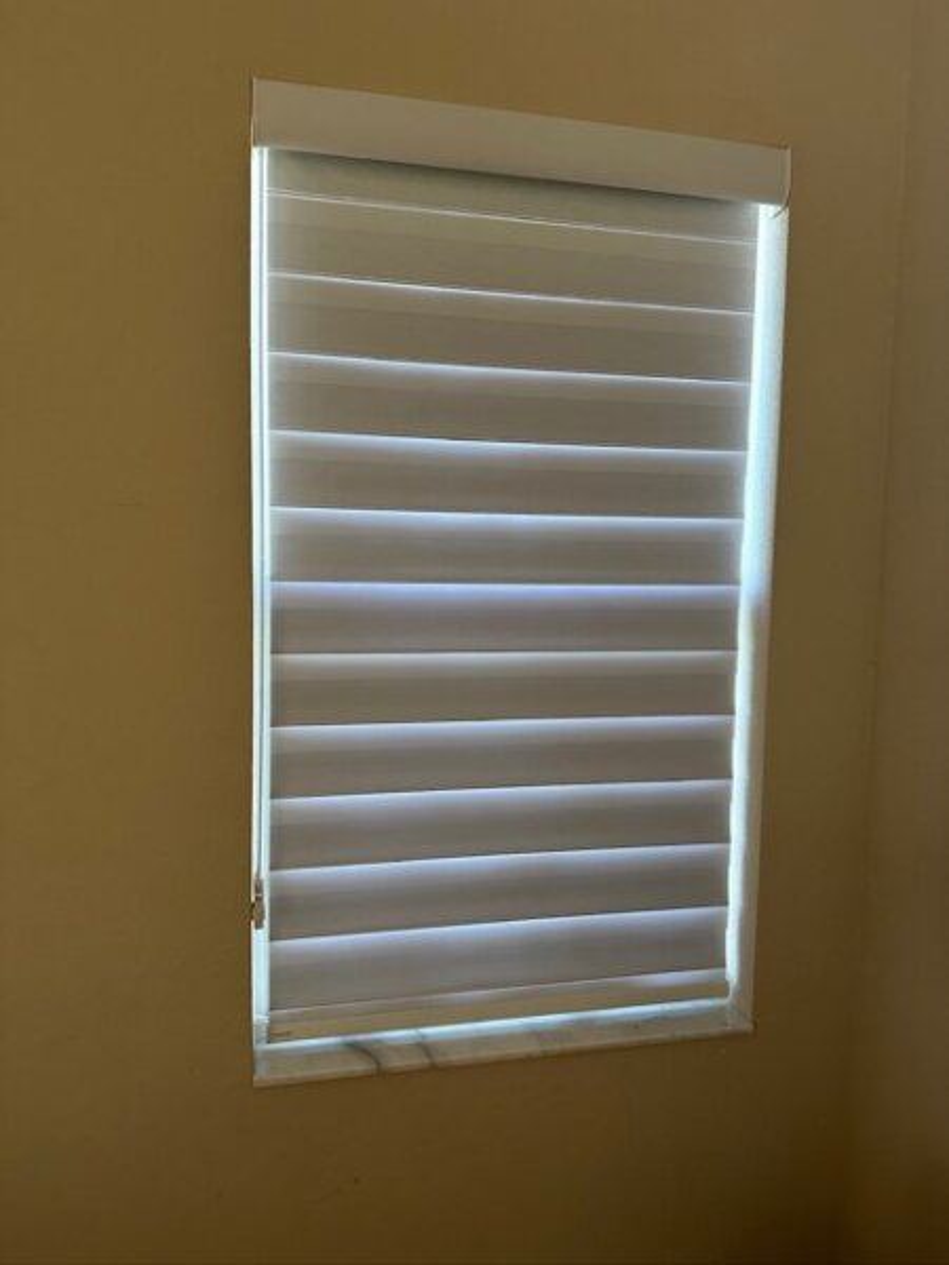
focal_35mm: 24
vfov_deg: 71.6
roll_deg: -1.0
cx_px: 474
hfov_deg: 56.8
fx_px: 877
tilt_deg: -3.9
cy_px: 632
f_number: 1.78
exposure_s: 1/60
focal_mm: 6.86
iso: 320
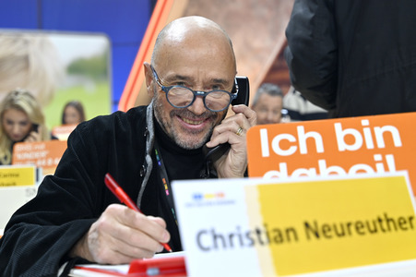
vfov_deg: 25.5
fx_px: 612
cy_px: 138
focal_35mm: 53
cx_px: 208
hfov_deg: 37.5
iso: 1000
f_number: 4
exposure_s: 1/200
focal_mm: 53
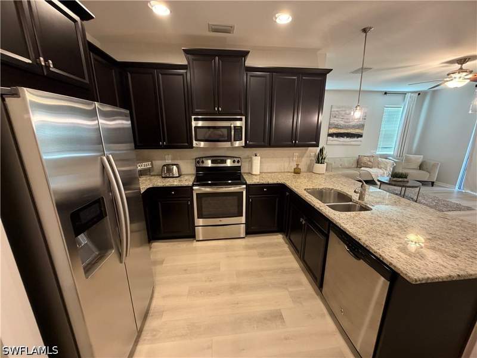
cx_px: 238
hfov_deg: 102.1
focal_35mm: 14
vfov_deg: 85.7
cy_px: 179
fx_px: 193
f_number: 2.2
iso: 400
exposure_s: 1/60
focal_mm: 2.22
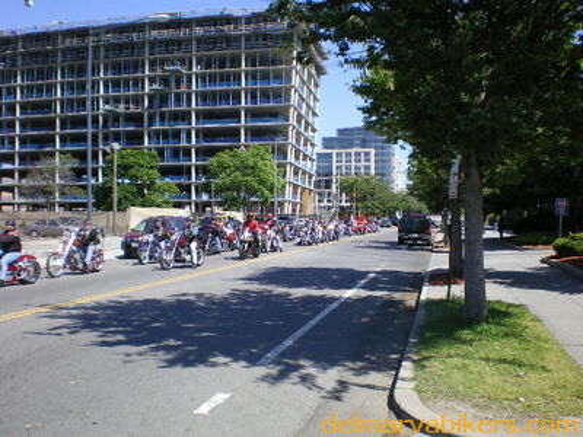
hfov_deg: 49.0
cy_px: 218
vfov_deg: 37.7
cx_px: 292
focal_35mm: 38
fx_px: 640
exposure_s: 1/200
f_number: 4.6
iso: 64
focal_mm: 6.3
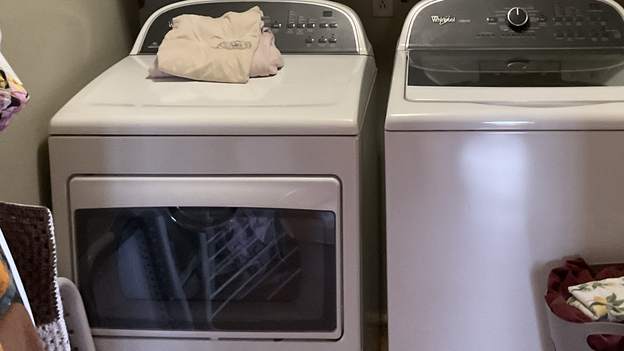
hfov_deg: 38.9
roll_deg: +0.2
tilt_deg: -8.1
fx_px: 877
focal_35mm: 53
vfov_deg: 21.7
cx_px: 397
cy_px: -7
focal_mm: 3
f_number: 1.8
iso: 320
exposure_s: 1/30
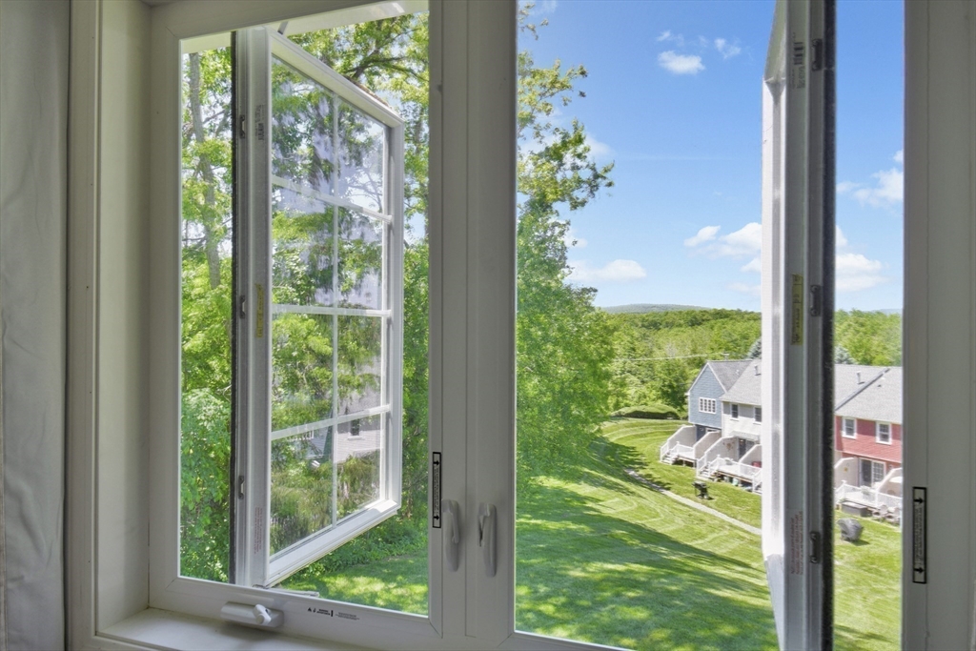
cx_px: 488
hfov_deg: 73.7
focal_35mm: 24
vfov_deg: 53.1
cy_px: 326
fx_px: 651
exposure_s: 1/50
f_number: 8
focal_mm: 16
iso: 100
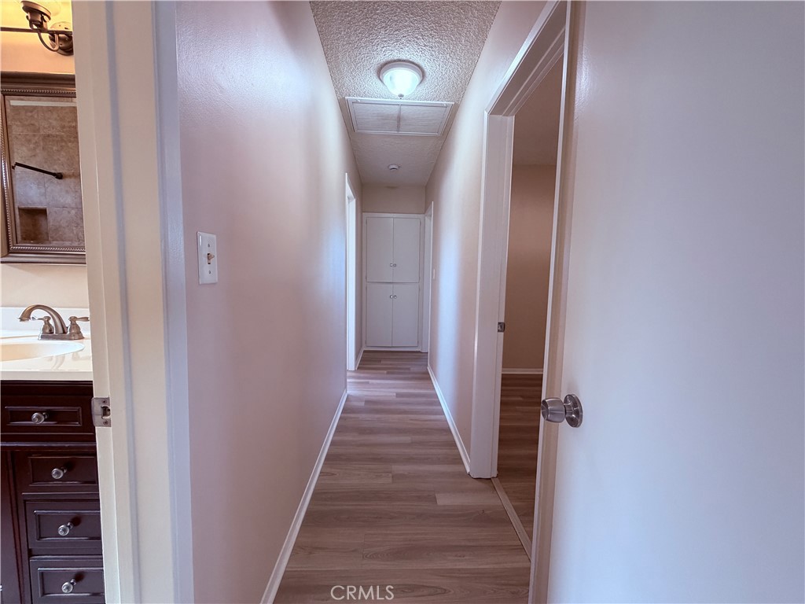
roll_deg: -0.2
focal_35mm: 14
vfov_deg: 85.7
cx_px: 402
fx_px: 326
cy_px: 302
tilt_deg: -4.9
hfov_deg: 102.1
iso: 320
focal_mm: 2.22
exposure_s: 1/120
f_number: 2.2
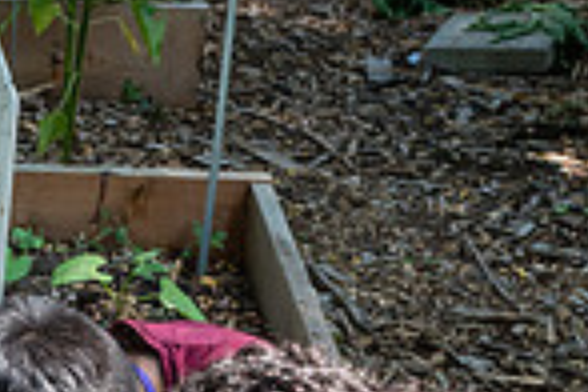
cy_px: 590
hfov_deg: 17.6
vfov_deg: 11.4
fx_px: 1878
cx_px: 75
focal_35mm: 115
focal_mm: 24
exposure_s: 1/640
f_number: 4
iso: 500
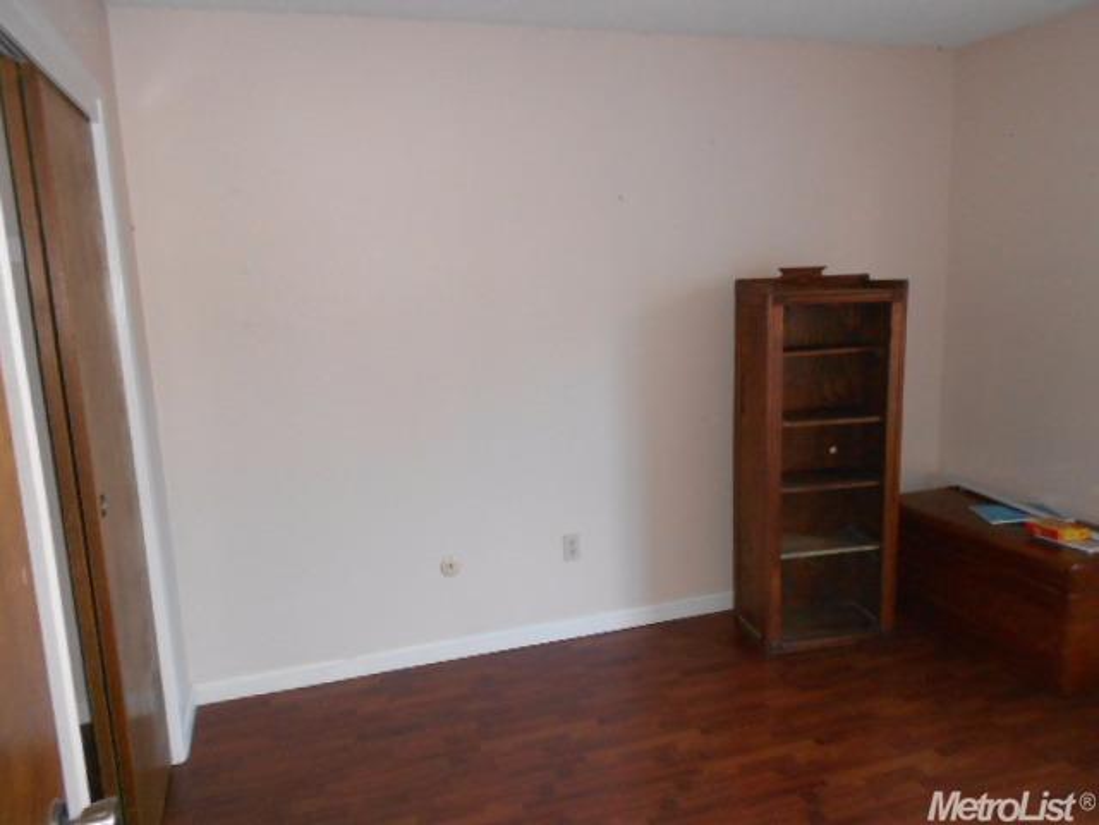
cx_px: 550
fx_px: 825
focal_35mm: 26
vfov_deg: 53.1
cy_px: 412
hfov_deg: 67.3
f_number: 3.2
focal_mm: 4.6
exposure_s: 1/25
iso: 250
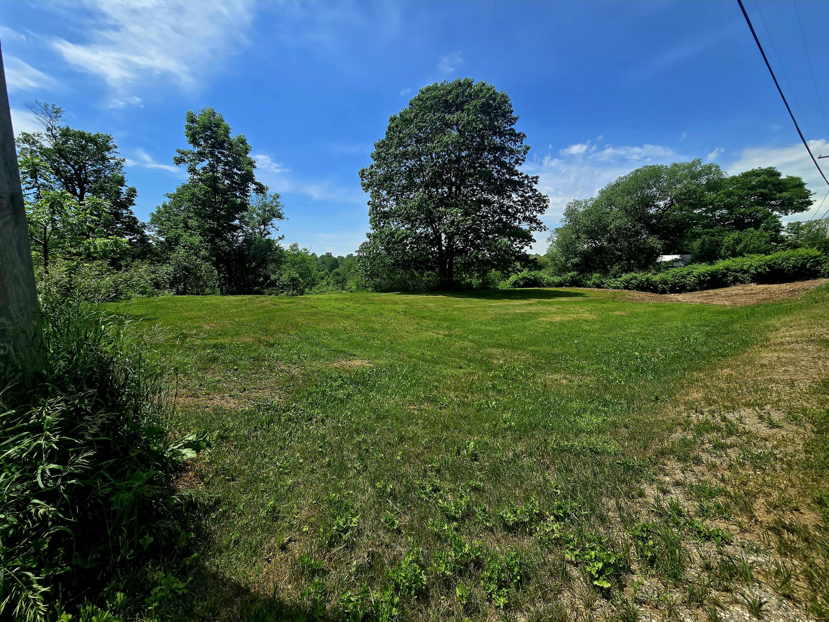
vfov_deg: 89.9
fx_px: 311
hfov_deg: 106.2
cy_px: 311
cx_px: 414
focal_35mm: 13
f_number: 2.2
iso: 50
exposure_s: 1/2500
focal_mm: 2.2
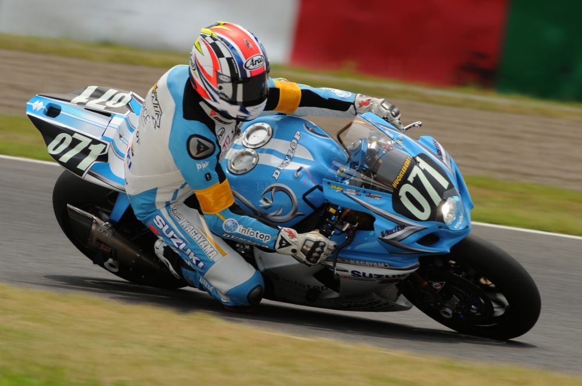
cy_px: 193
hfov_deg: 10.2
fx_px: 3269
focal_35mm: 202
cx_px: 291
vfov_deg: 6.8
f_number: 5
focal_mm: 135
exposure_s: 1/500
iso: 200
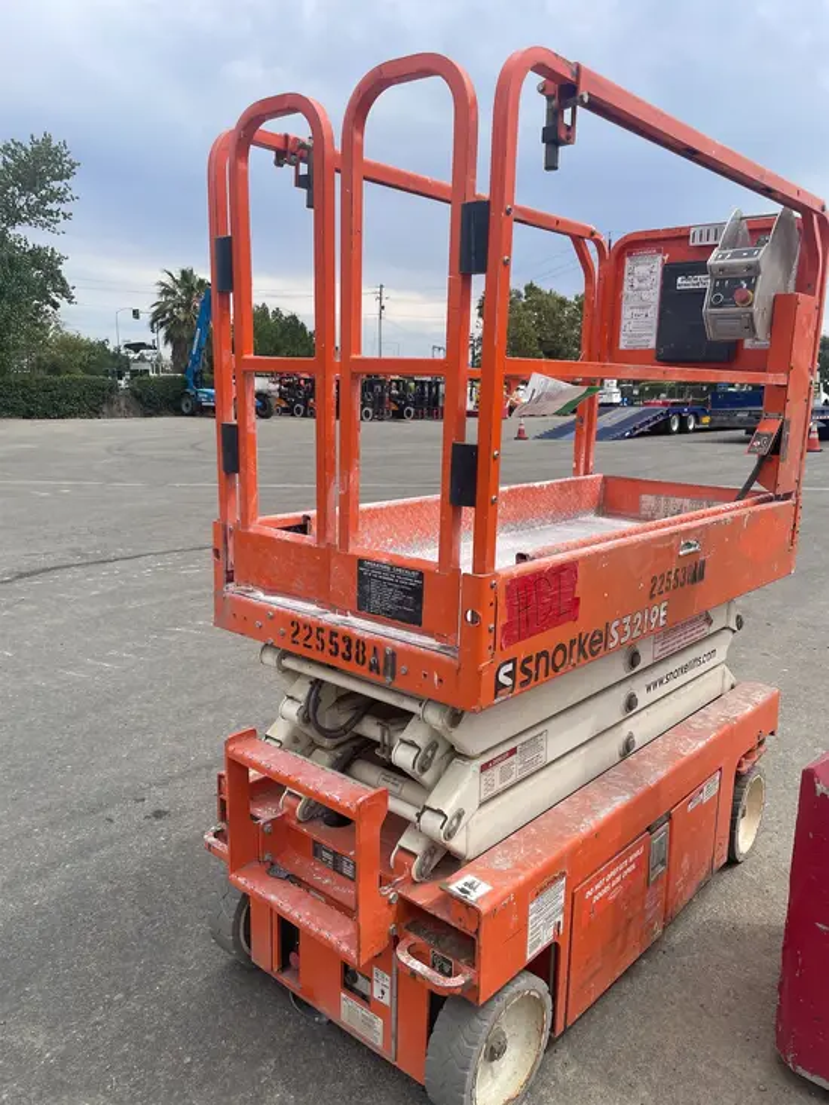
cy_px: 552
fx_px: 830
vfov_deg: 67.3
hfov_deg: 53.1
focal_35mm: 26
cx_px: 414
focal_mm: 4.2
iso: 32
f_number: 1.6
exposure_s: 1/2882
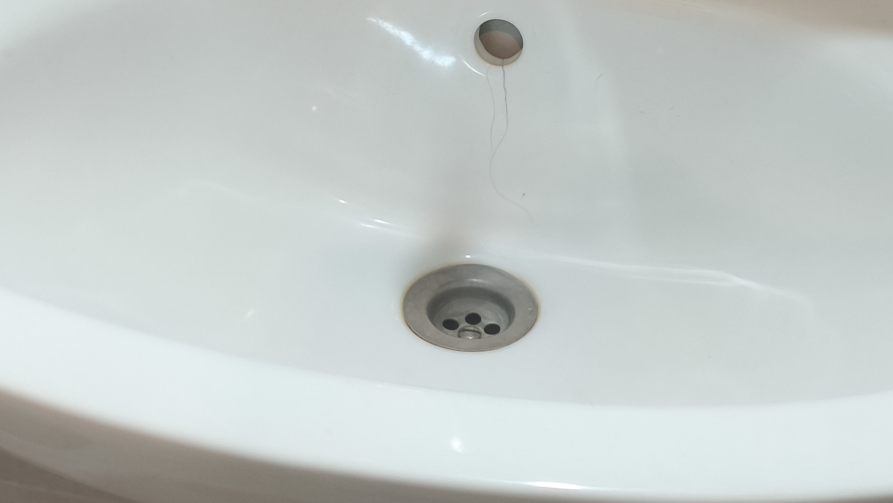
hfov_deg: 37.8
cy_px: -128
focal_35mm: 55
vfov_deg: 20.2
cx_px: 505
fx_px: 1302
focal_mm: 5.35
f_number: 1.7
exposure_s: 1/50
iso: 400
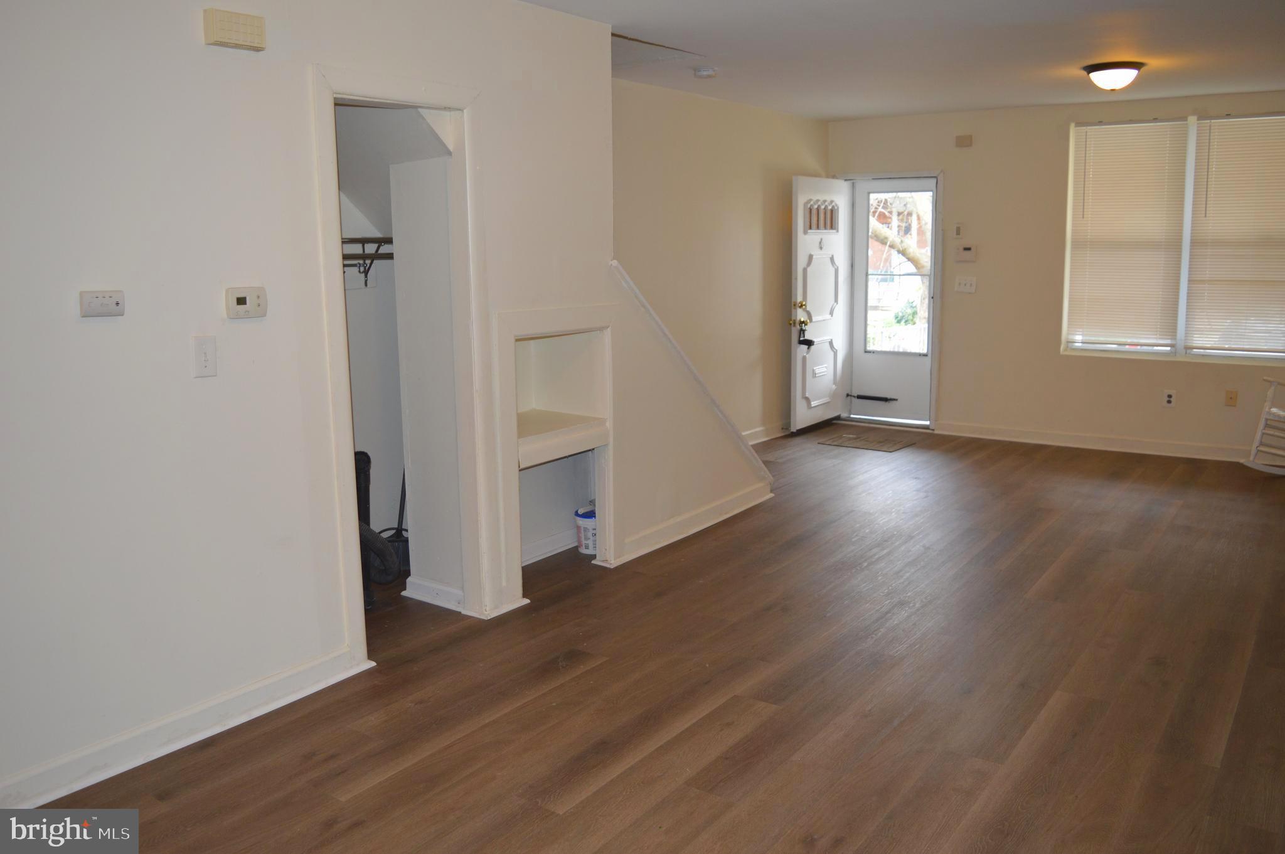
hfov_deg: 67.4
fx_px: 963
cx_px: 642
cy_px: 427
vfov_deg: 47.8
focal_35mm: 27
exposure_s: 1/60
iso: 400
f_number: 3.5
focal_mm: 18
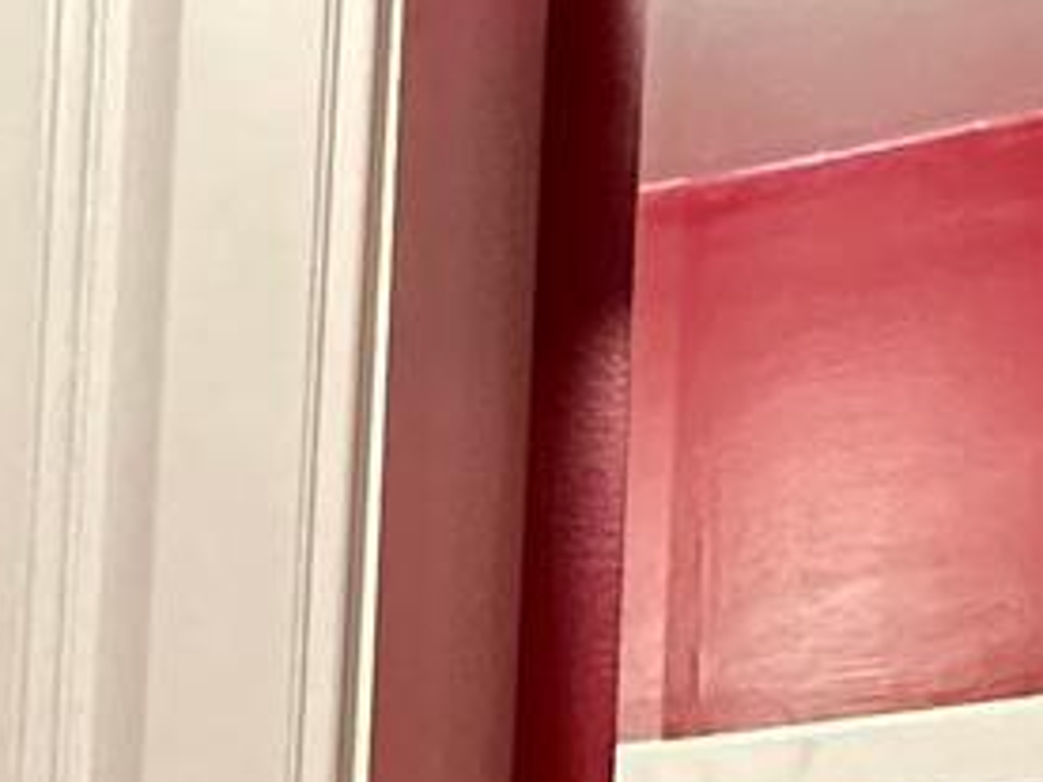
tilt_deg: -1.2
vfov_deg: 11.5
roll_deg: -2.8
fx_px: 3134
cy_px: 1923
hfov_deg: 17.5
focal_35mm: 104
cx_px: -397
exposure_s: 1/60
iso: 800
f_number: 2.2
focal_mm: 2.22
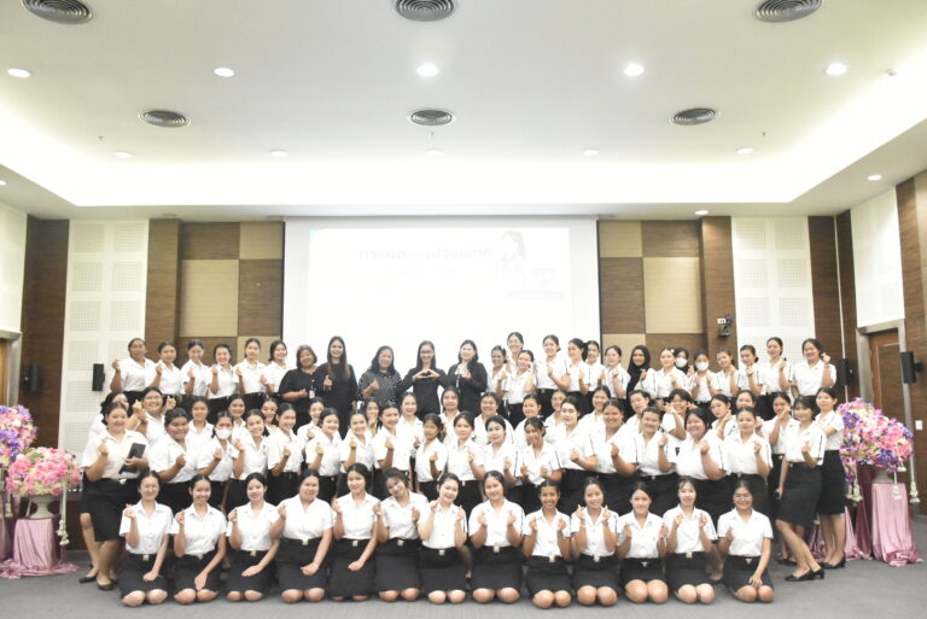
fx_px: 773
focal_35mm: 30
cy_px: 310
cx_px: 464
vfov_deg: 43.7
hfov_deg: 61.9
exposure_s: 1/250
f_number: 4.5
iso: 12800
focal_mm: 20
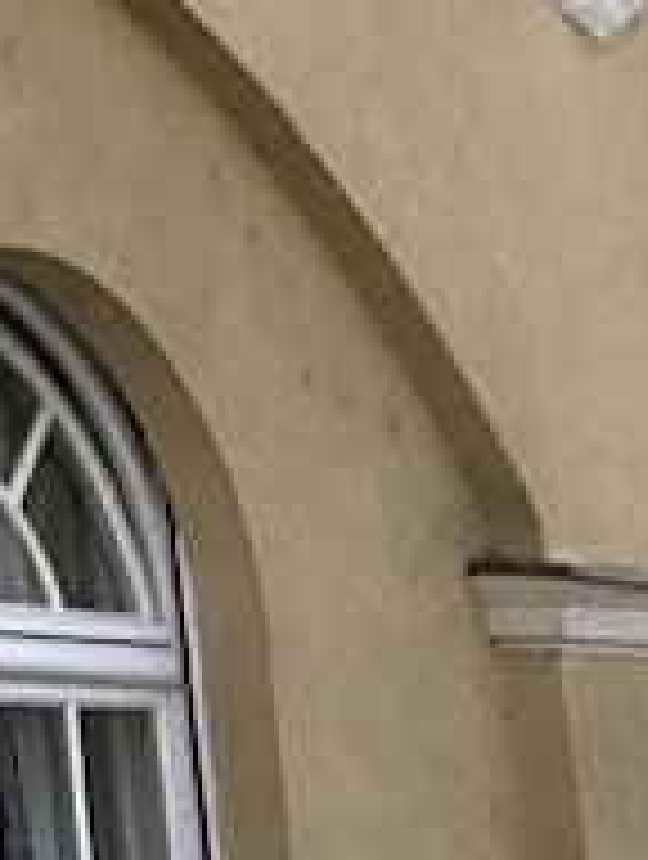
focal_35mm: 194
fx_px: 4826
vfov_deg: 8.5
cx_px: -1418
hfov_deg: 6.8
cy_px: -1729
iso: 16
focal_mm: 3
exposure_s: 1/929
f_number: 1.8
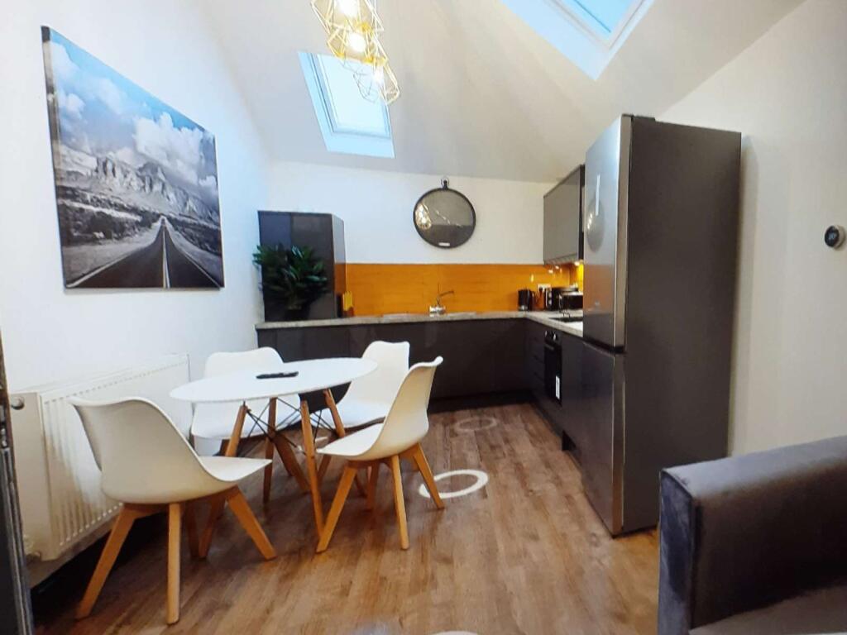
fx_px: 661
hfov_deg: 65.3
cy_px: 318
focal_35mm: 27
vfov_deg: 51.4
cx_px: 424
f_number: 1.9
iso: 250
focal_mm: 3.6
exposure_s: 1/50
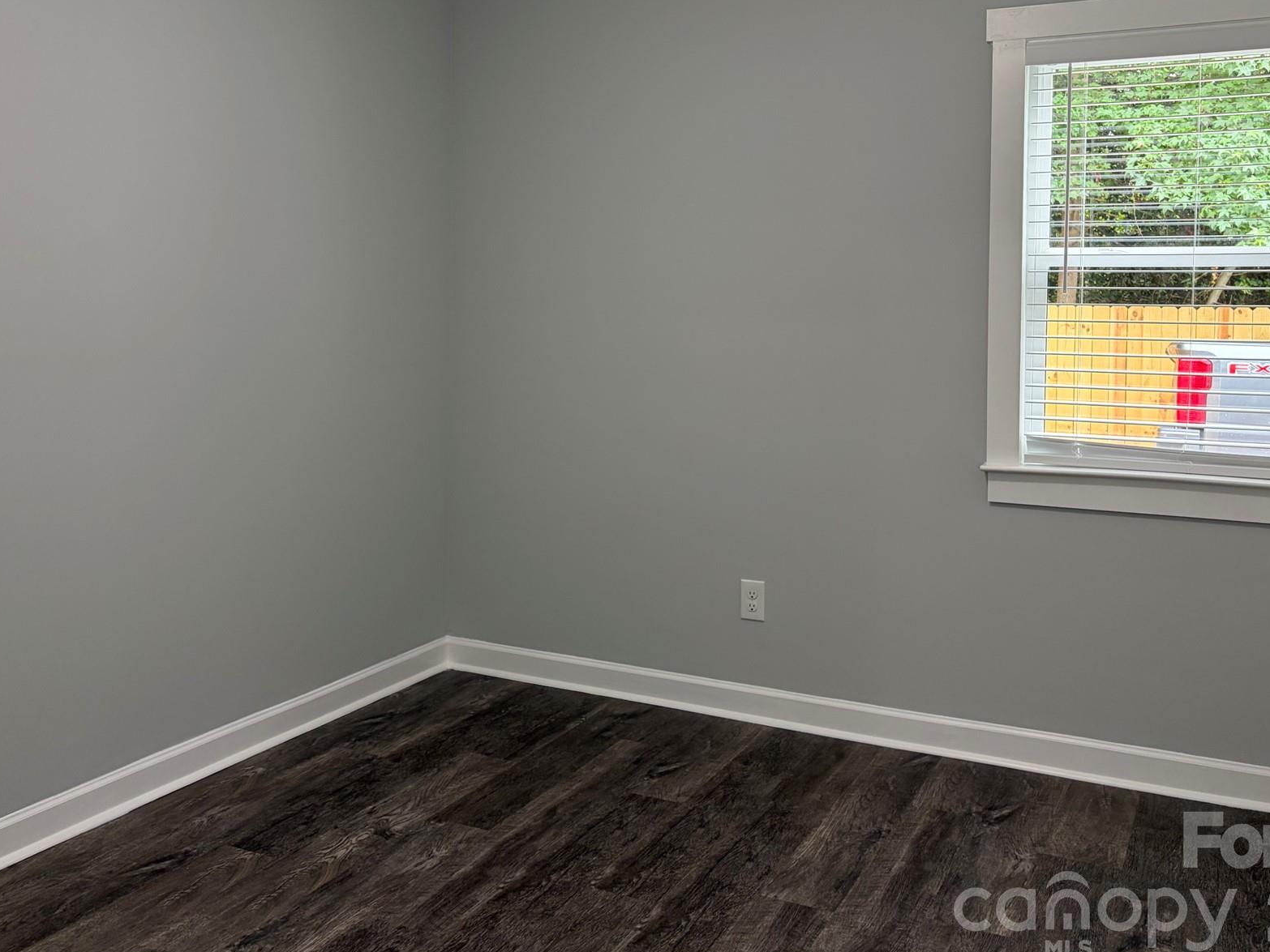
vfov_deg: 41.5
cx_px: 611
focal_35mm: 34
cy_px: 348
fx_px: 1248
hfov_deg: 53.9
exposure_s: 1/60
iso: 125
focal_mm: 5.96
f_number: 1.6
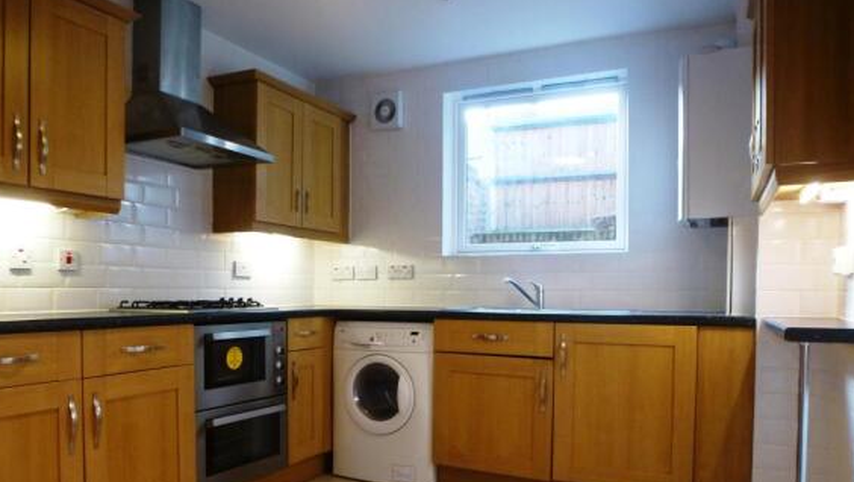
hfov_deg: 69.8
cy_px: 313
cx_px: 417
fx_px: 612
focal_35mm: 27
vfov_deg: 42.5
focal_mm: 4.3
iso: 400
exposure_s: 1/30
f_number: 3.3
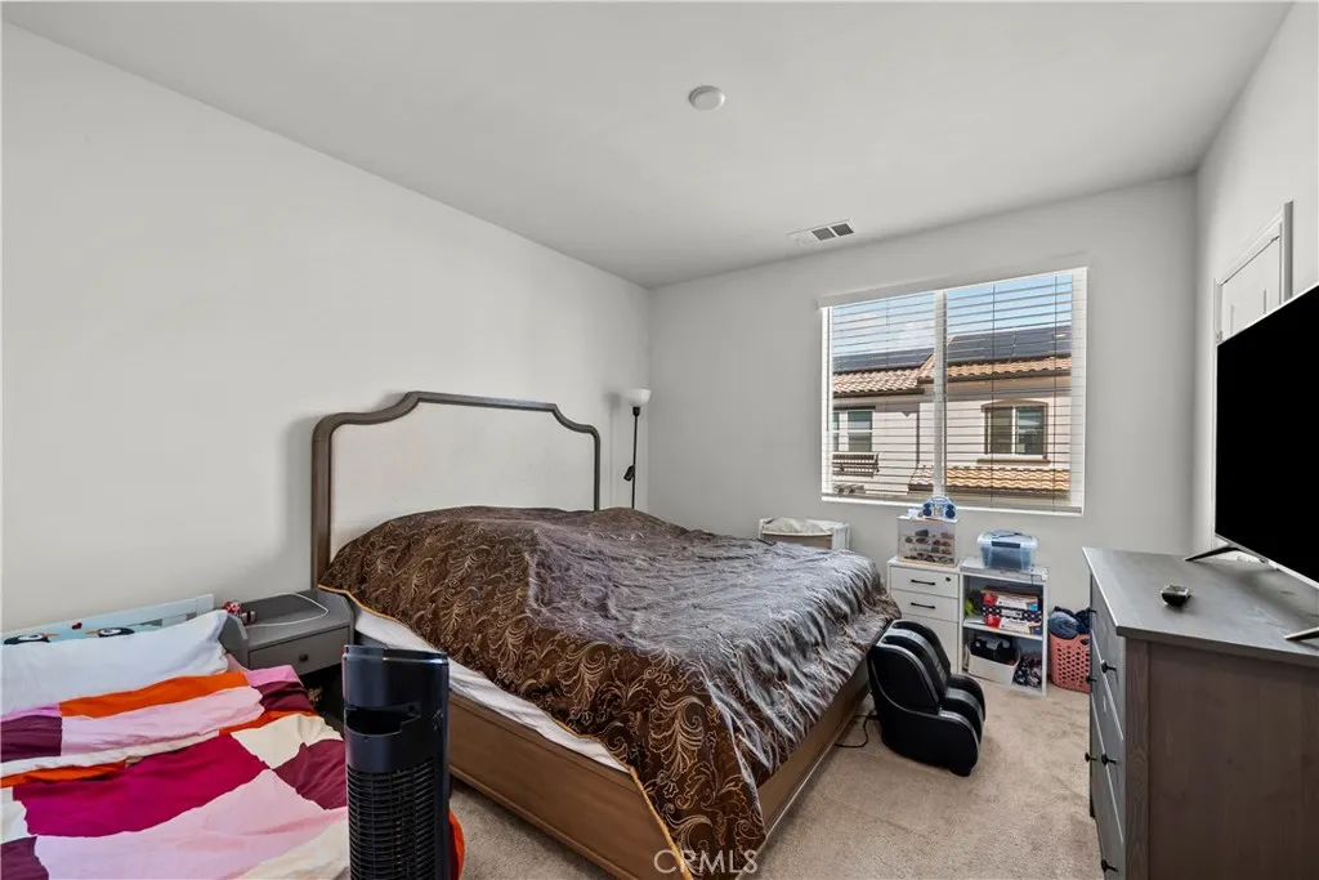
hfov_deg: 104.2
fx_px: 513
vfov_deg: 81.2
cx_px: 660
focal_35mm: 14
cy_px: 440
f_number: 10
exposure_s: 1
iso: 100
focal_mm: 14
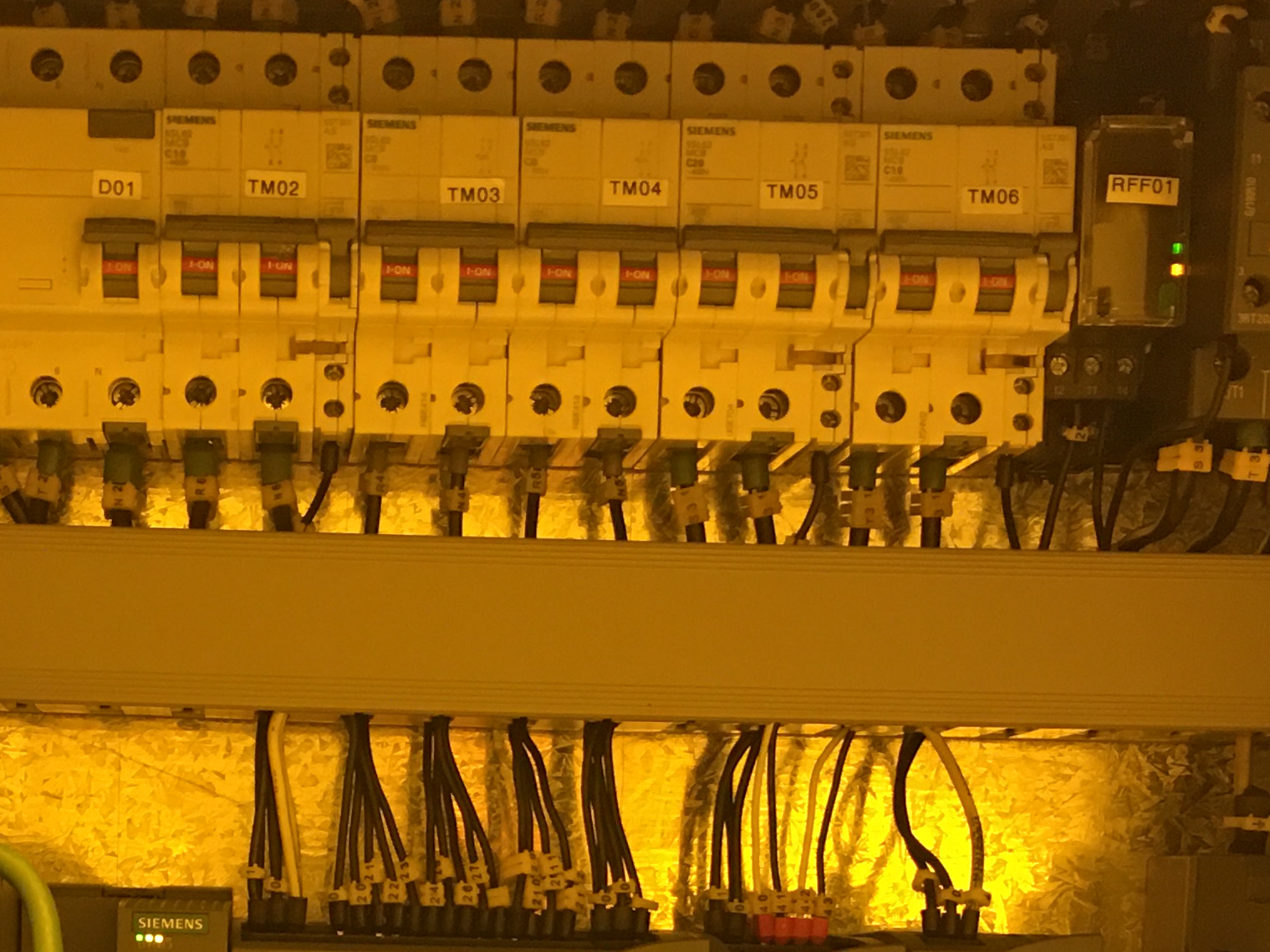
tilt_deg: -3.7
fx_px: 2825
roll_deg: -1.9
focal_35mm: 77
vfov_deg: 18.2
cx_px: 344
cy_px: 1128
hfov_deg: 25.1
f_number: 2.2
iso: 100
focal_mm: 4.15
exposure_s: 1/17
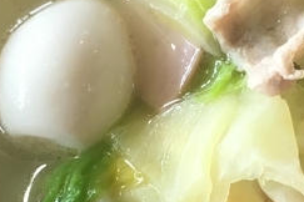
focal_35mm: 149
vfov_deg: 9.2
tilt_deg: -72.0
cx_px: 241
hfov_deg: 13.7
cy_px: 76
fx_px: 1258
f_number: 2.2
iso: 25
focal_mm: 4.15
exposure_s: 1/40
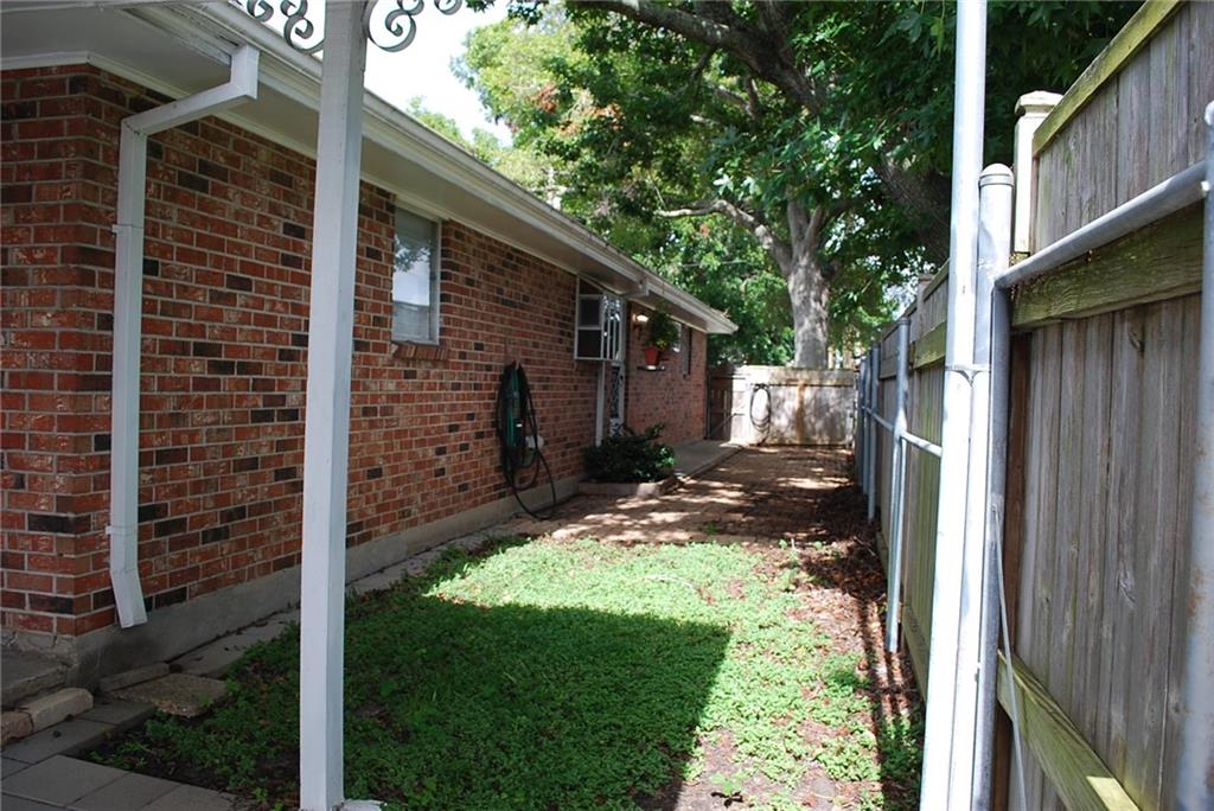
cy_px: 406
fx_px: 1012
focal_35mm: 30
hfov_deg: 61.9
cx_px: 607
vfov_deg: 43.7
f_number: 5.6
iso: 110
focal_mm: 20
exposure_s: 1/125
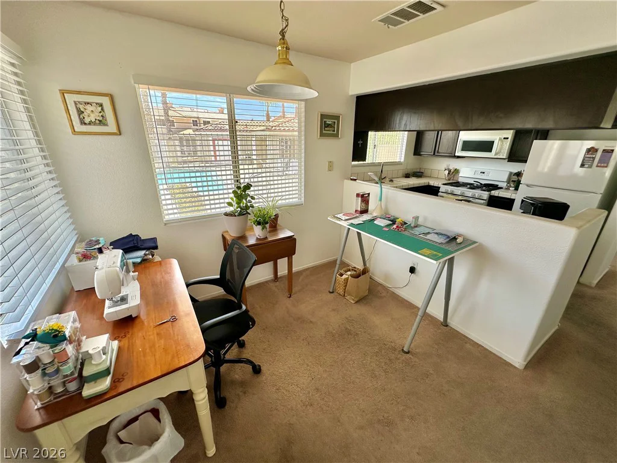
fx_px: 250
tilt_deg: -19.2
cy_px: 232
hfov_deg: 102.1
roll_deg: -1.6
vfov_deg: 85.7
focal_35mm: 14
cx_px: 308
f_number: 2.2
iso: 40
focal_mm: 2.22
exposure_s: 1/274
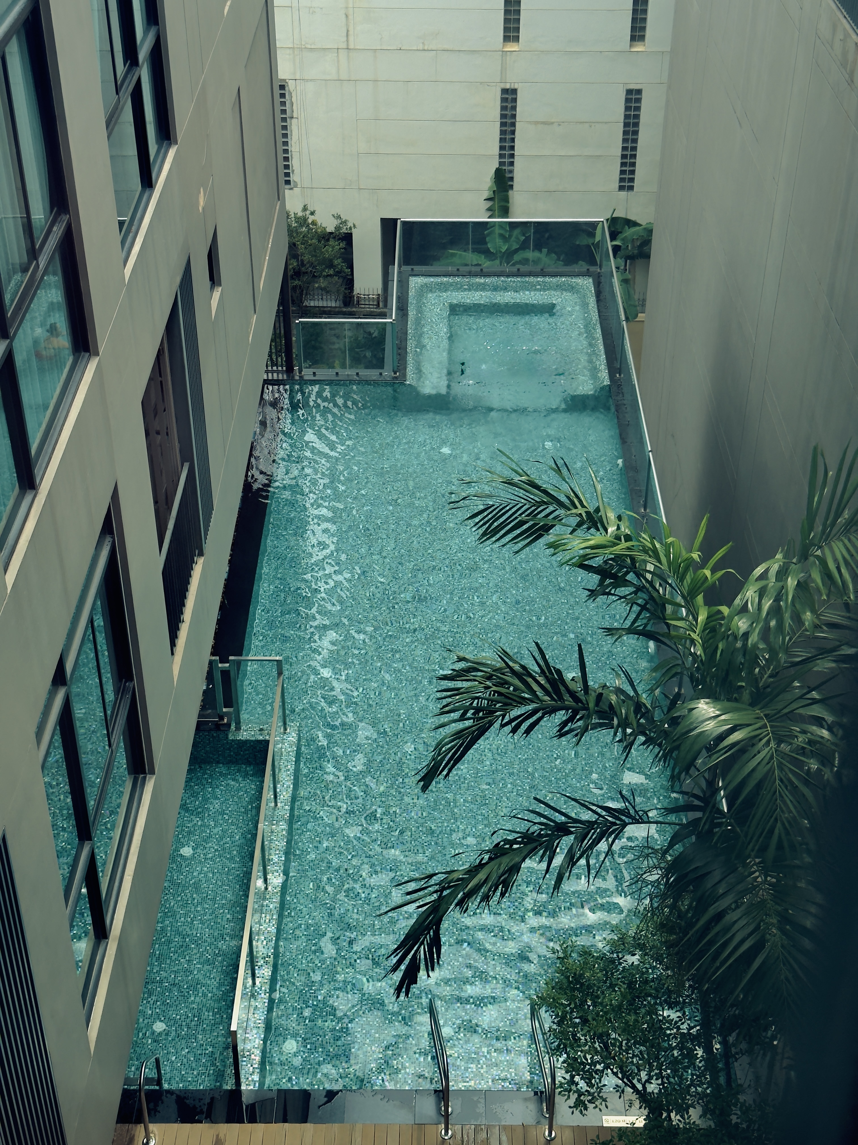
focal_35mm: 48
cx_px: 429
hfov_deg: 30.3
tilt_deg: -34.3
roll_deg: -0.1
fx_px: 1586
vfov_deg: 39.7
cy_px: 572
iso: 80
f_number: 1.78
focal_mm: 6.76
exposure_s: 1/1133
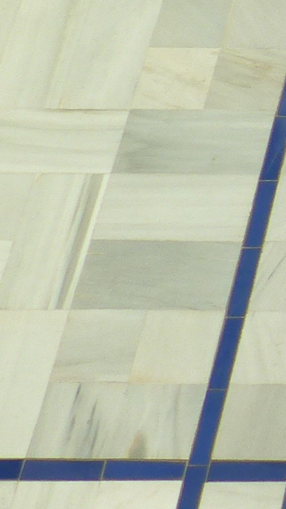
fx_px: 2455
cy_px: -330
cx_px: 1076
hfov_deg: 5.8
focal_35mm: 182
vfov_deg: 11.2
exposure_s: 1/250
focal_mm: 6.6
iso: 100
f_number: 4
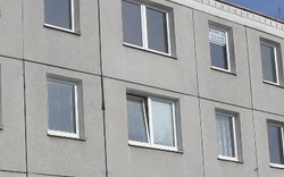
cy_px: 213
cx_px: 190
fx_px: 735
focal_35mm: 95
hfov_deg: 21.8
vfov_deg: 13.4
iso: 100
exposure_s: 1/500
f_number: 8.4
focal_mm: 6.3
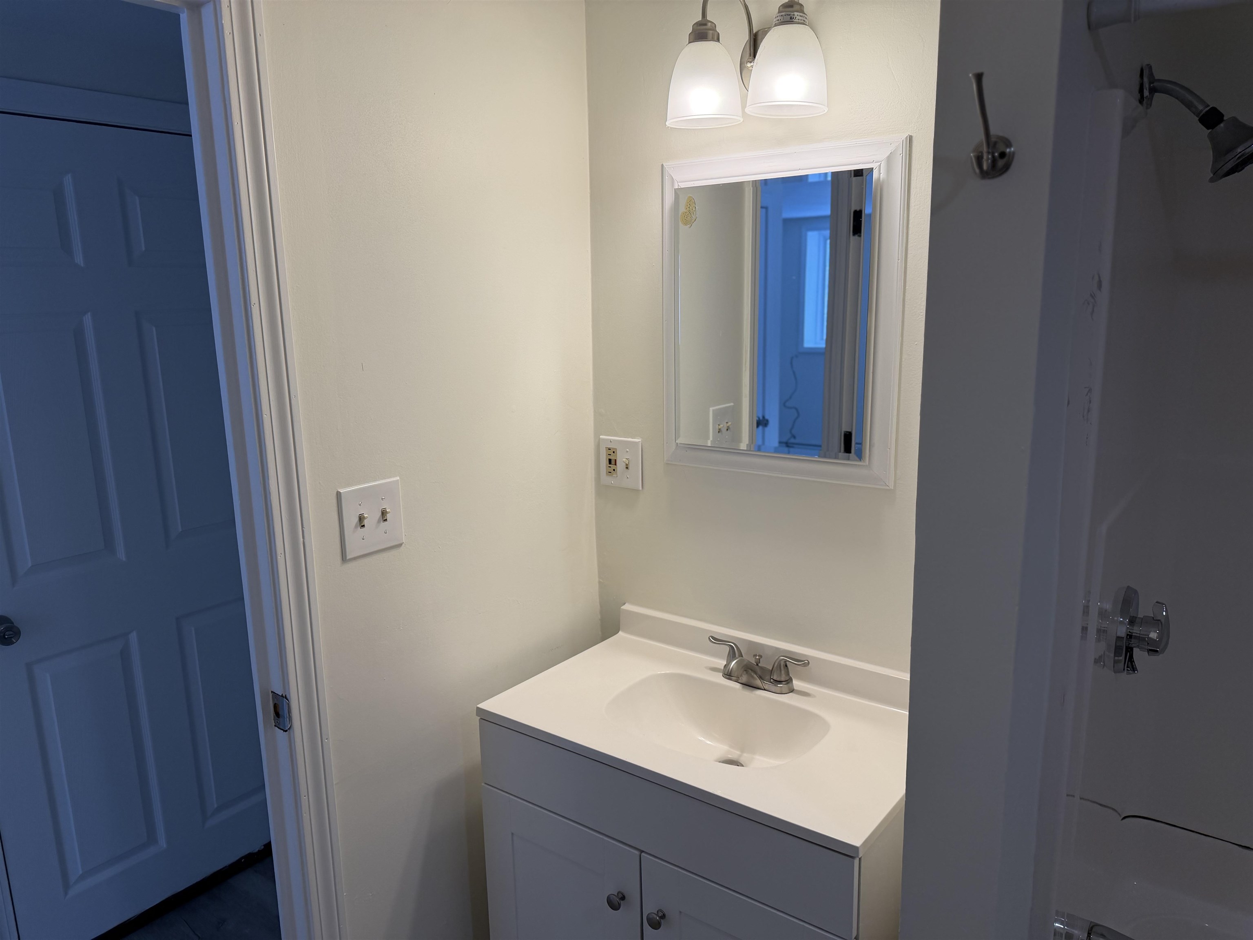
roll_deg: +2.1
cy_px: 470
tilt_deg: -11.0
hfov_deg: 71.6
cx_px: 626
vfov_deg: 56.8
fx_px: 869
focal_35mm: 24
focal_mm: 6.76
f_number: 1.78
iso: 100
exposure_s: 1/507
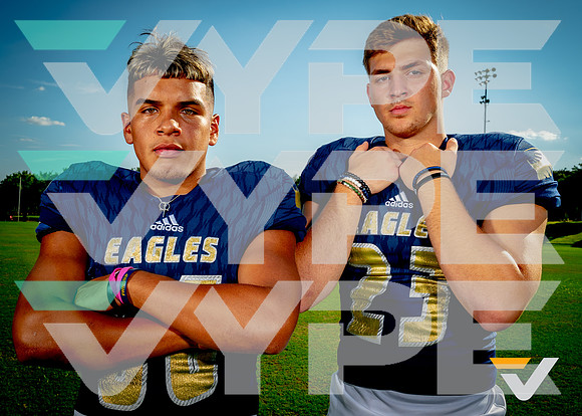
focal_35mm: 38
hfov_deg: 49.5
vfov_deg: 36.5
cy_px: 207
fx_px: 631
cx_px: 264
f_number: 11
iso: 100
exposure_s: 1/125
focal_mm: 34
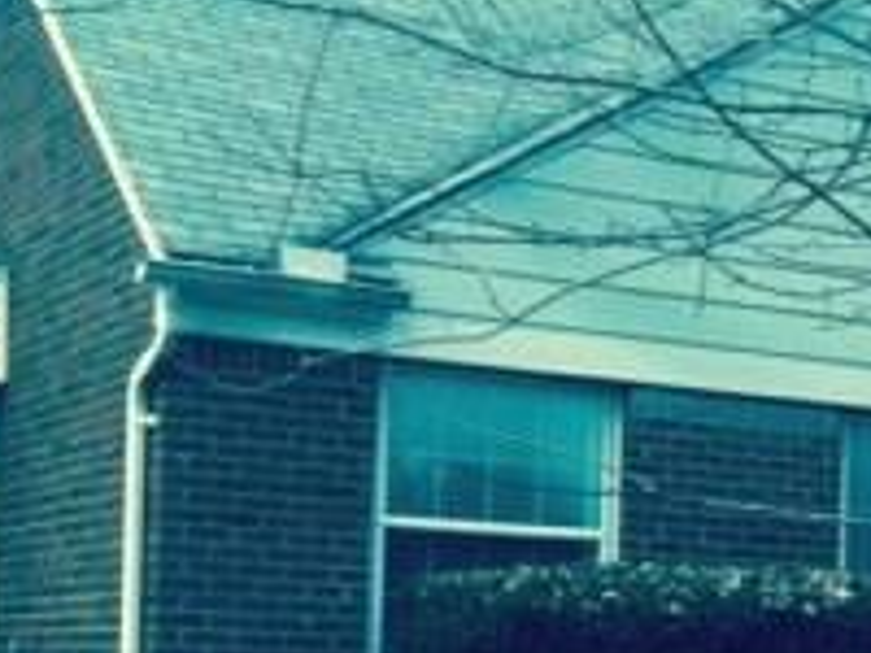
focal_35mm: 96
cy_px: 666
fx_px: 2416
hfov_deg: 19.9
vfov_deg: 15.1
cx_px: 845
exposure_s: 1/622
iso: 32
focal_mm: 4.12
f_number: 2.2
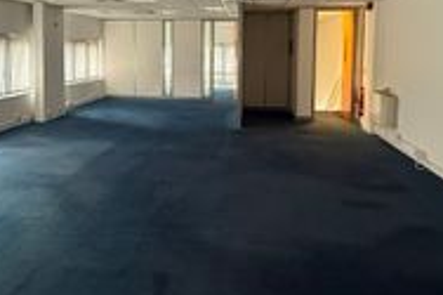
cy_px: 76
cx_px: 191
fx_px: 381
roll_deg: -0.7
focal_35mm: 31
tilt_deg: -2.9
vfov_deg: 41.1
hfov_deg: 60.1
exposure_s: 1/60
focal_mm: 2.22
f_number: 2.2
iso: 640
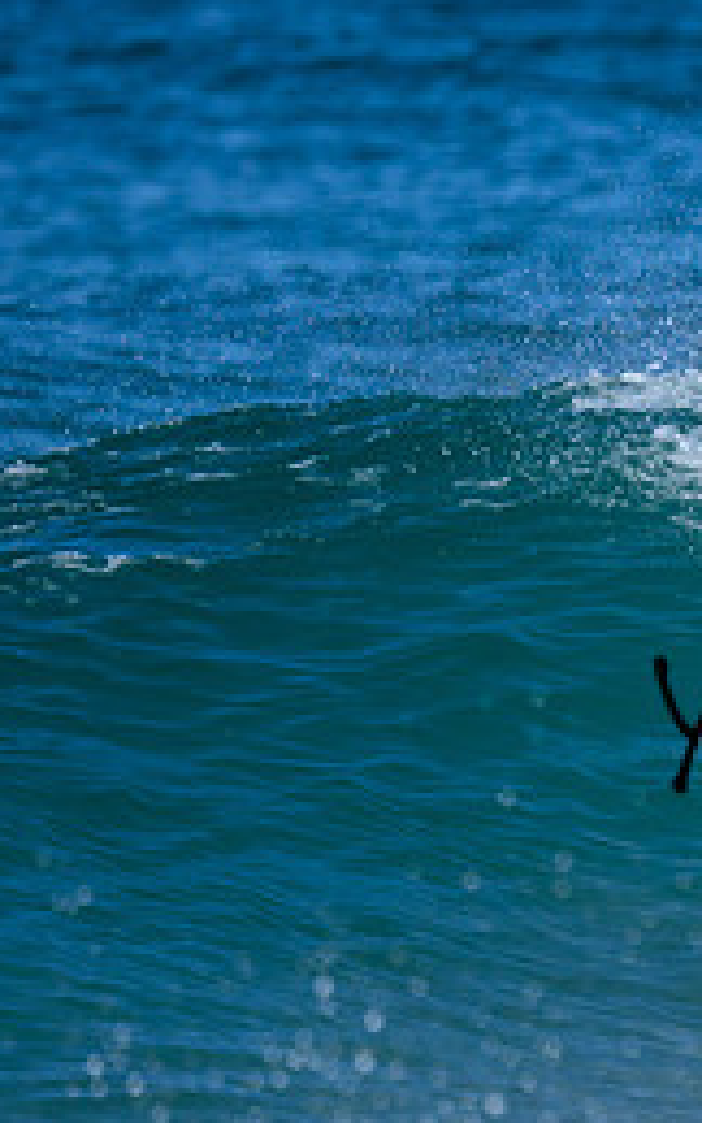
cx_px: 992
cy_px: 683
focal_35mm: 2031
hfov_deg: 0.6
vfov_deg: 1.0
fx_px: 62136
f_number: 6.3
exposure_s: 1/2000
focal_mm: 800
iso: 280
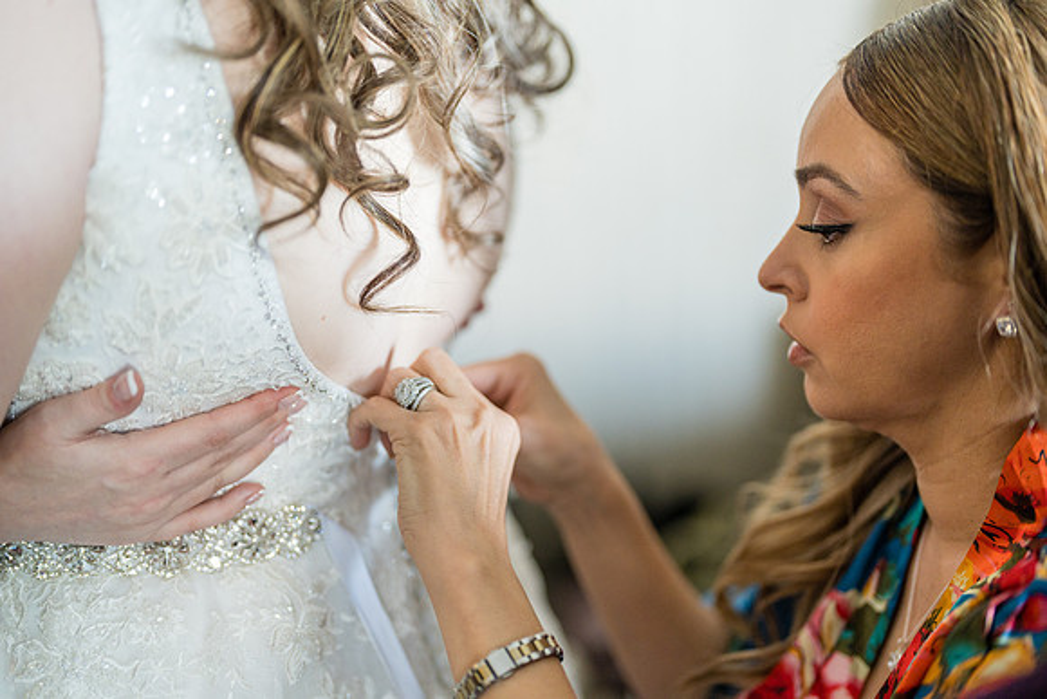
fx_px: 1454
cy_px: 350
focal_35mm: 50
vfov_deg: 27.0
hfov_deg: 39.6
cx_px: 524
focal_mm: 50
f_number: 1.2
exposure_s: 1/250
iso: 1000
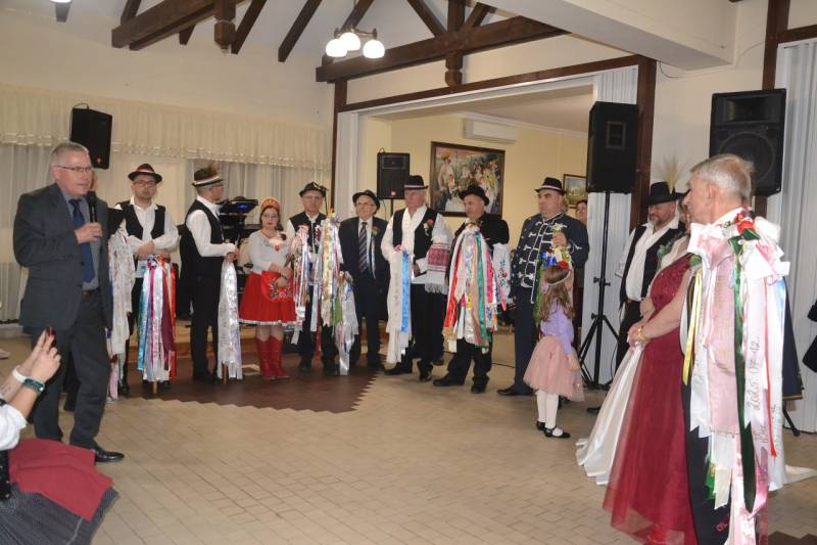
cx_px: 408
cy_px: 272
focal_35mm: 32
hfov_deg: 59.5
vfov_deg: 41.7
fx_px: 715
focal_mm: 21
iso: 2000
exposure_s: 1/60
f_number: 3.8
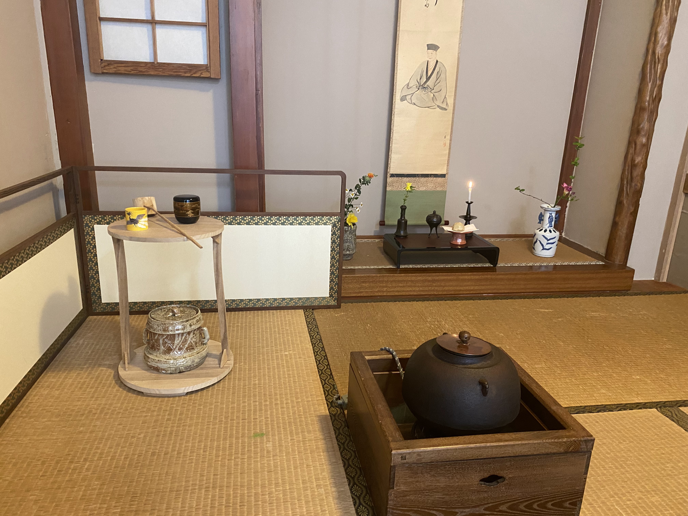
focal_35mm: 26
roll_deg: -3.0
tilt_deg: -16.9
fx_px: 517
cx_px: 344
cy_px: 258
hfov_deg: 67.3
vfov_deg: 53.1
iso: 400
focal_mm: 4.25
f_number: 1.8
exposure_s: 1/40
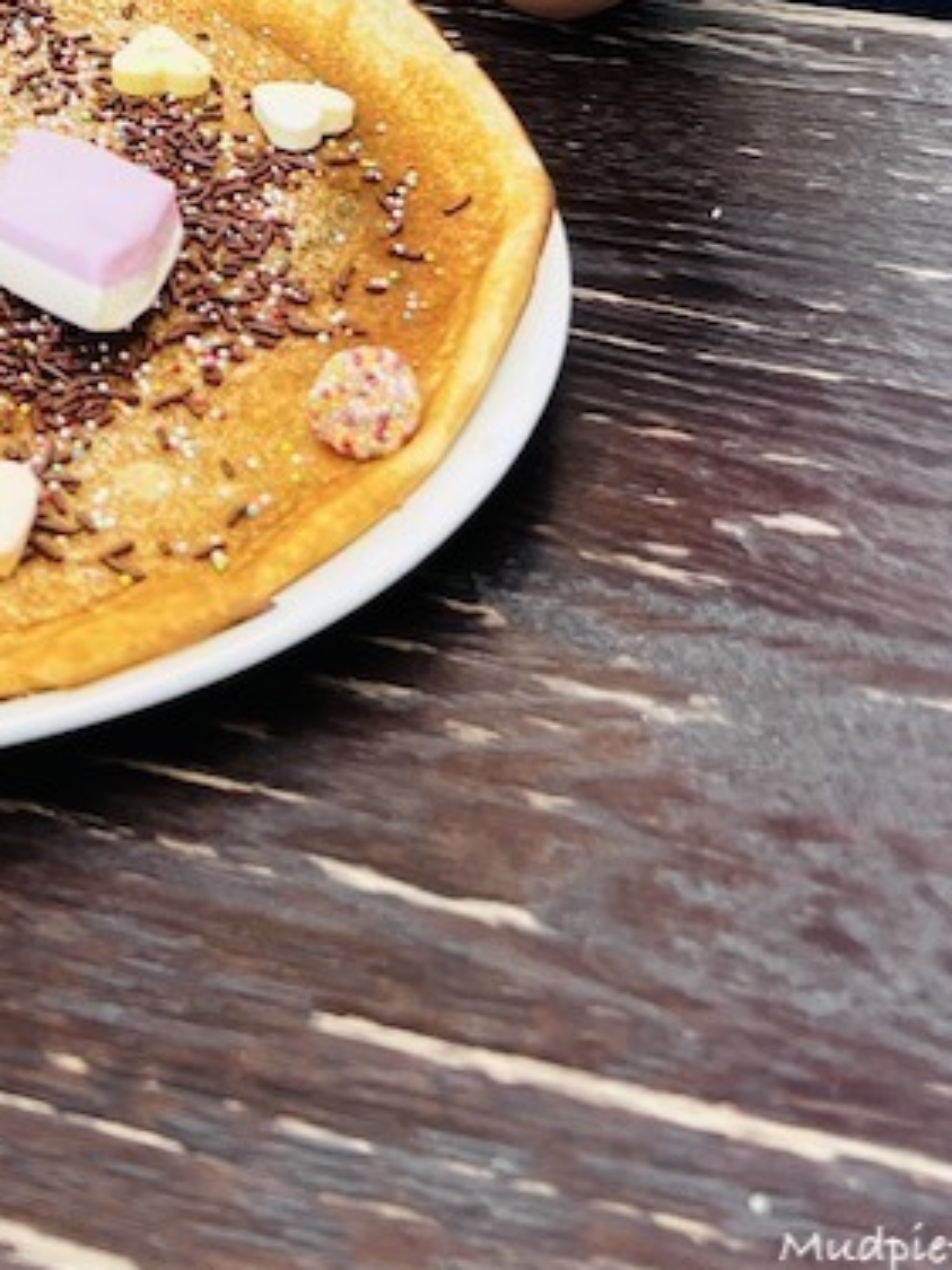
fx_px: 2605
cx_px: -24
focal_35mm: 71
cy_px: -440
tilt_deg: -17.3
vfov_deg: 23.7
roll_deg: +1.0
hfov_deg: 20.0
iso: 50
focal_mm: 5.7
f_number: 1.5
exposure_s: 1/391
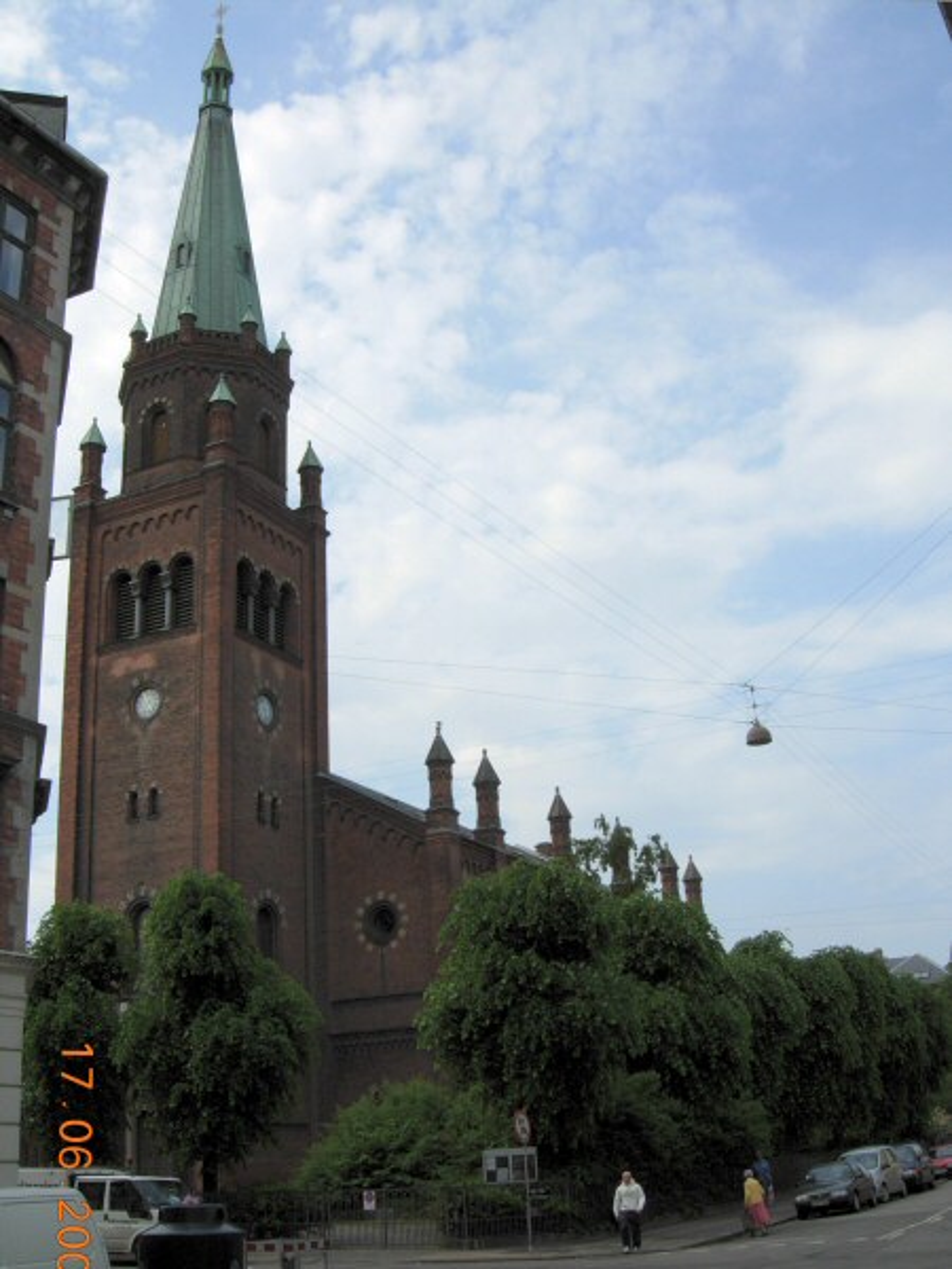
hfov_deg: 39.7
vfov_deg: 51.4
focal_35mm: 36
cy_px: 634
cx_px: 476
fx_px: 1320
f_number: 6.8
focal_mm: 7.5
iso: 50
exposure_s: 1/322
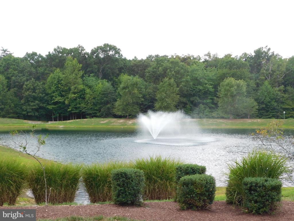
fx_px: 433
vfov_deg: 28.6
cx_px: 147
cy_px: 110
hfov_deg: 37.5
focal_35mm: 51
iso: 125
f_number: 3.8
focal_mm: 9
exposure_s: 1/250
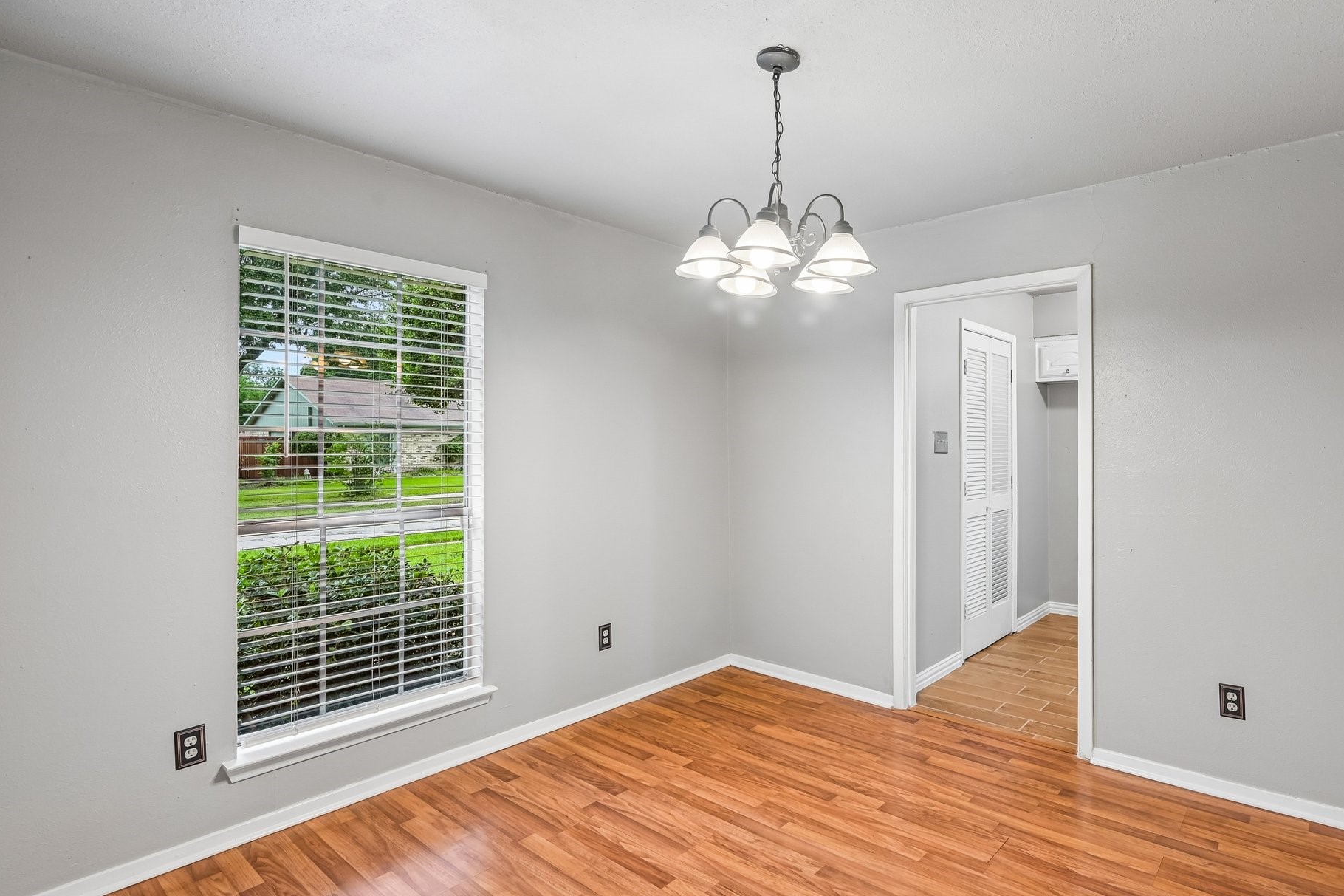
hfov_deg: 87.9
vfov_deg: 65.8
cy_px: 443
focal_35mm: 19
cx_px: 752
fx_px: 693
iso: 400
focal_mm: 16.5
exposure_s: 1/13
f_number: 8
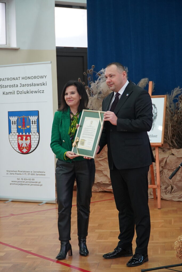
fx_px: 508
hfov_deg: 20.3
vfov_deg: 30.1
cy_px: 136
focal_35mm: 67
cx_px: 91
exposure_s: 1/160
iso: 2500
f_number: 4
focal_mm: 45
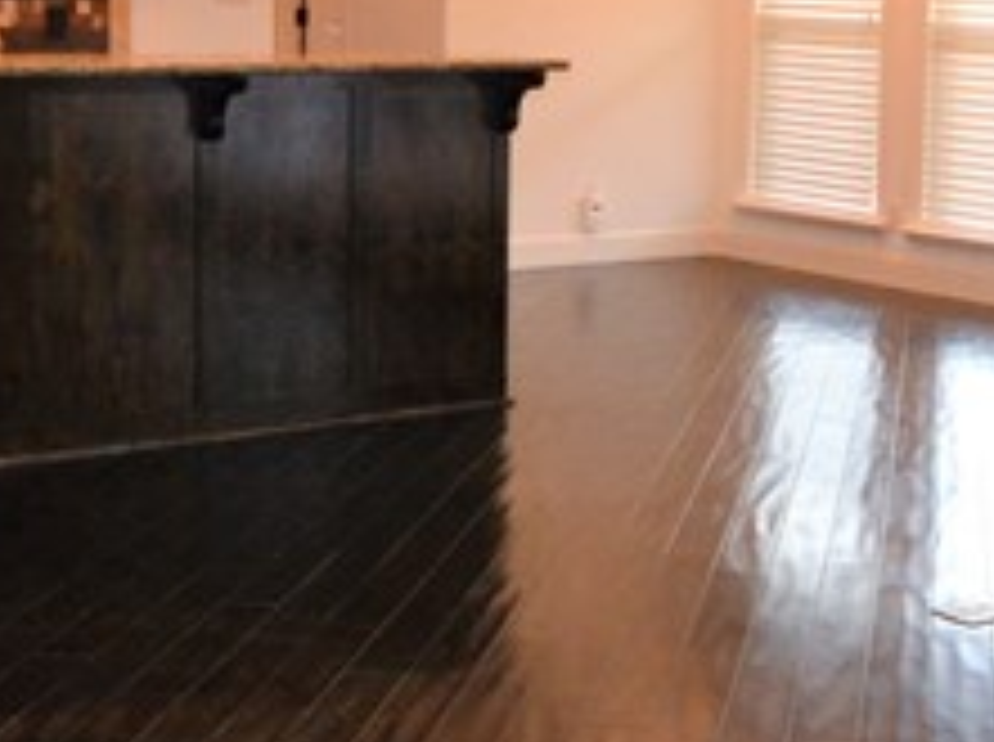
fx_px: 2035
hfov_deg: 26.9
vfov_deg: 20.5
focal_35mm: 71
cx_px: 810
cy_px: 164
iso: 1000
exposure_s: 1/60
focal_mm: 10
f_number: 4
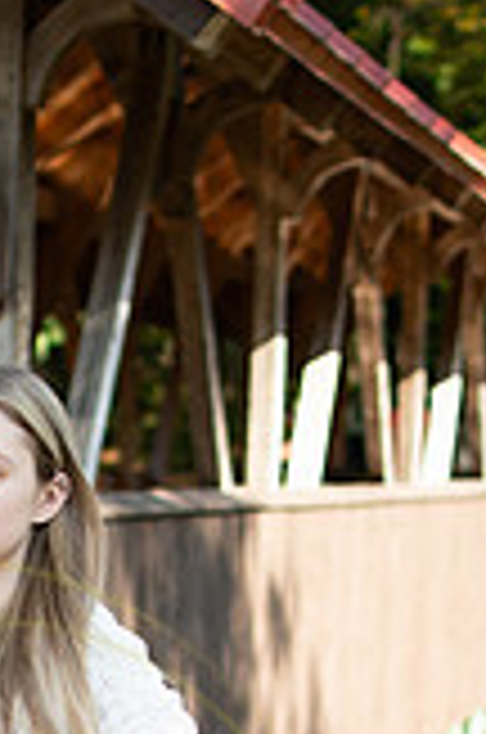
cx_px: -36
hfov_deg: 9.4
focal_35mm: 144
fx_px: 2928
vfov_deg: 13.7
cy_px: 973
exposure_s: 1/400
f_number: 2.8
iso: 100
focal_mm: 35
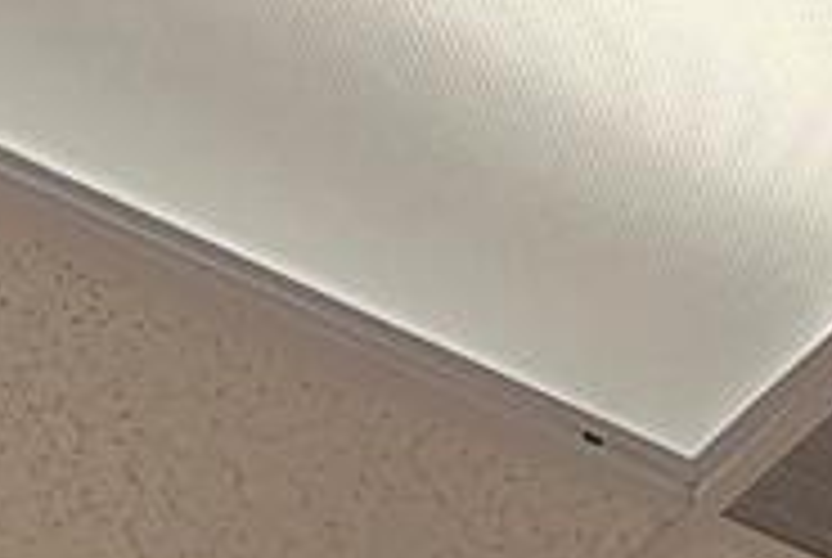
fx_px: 2593
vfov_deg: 6.8
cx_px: 720
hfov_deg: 18.0
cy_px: 2614
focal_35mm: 112
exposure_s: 1/120
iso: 200
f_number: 2.2
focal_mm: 2.2
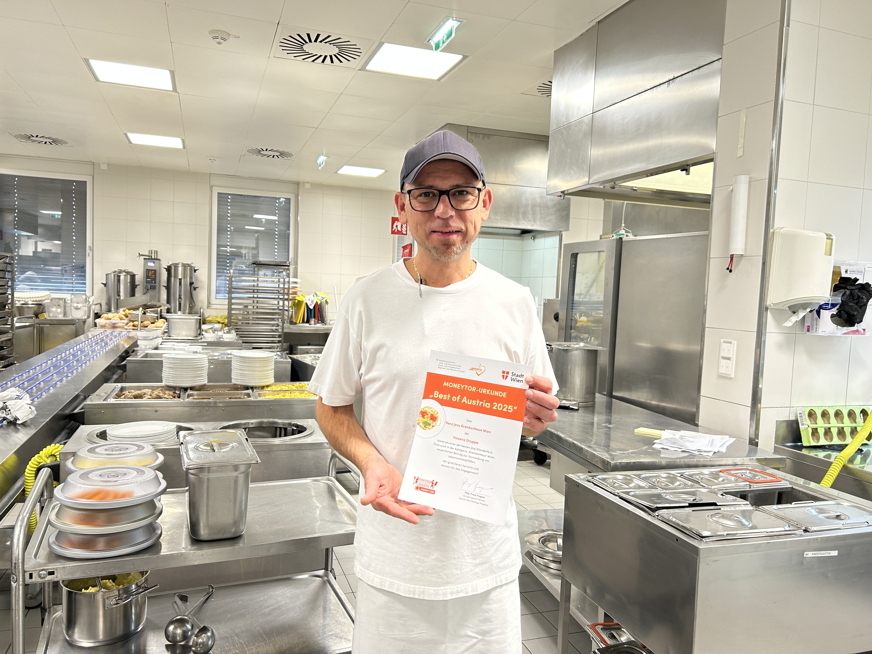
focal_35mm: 26
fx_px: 655
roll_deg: -1.9
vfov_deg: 53.1
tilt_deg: -2.6
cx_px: 436
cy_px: 327
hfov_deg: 67.3
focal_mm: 5.7
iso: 80
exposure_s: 1/50
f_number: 1.5
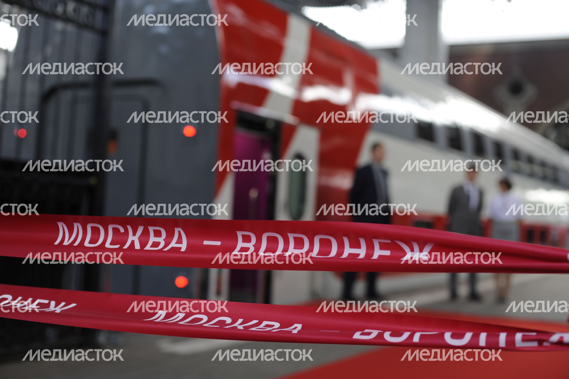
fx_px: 790
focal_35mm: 50
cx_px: 284
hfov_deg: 39.6
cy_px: 190
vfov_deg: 27.0
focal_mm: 50
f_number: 3.5
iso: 500
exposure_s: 1/320
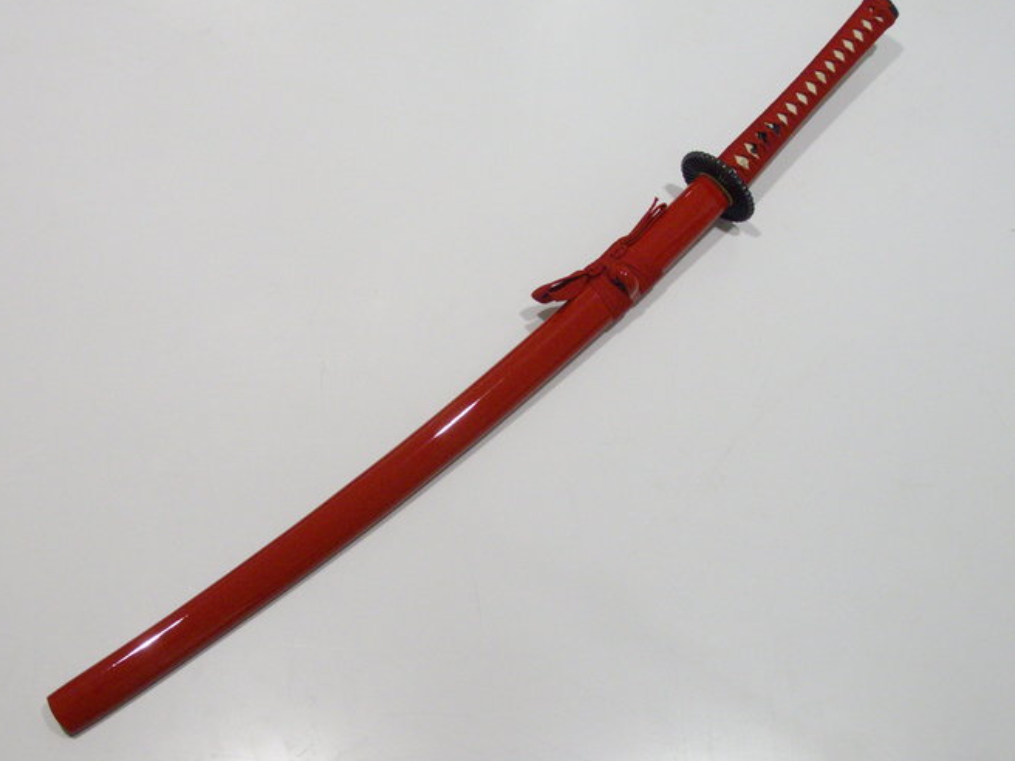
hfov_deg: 39.6
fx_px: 1407
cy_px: 361
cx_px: 477
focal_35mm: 48
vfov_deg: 30.3
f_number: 3
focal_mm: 7.4
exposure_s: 1/80
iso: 320
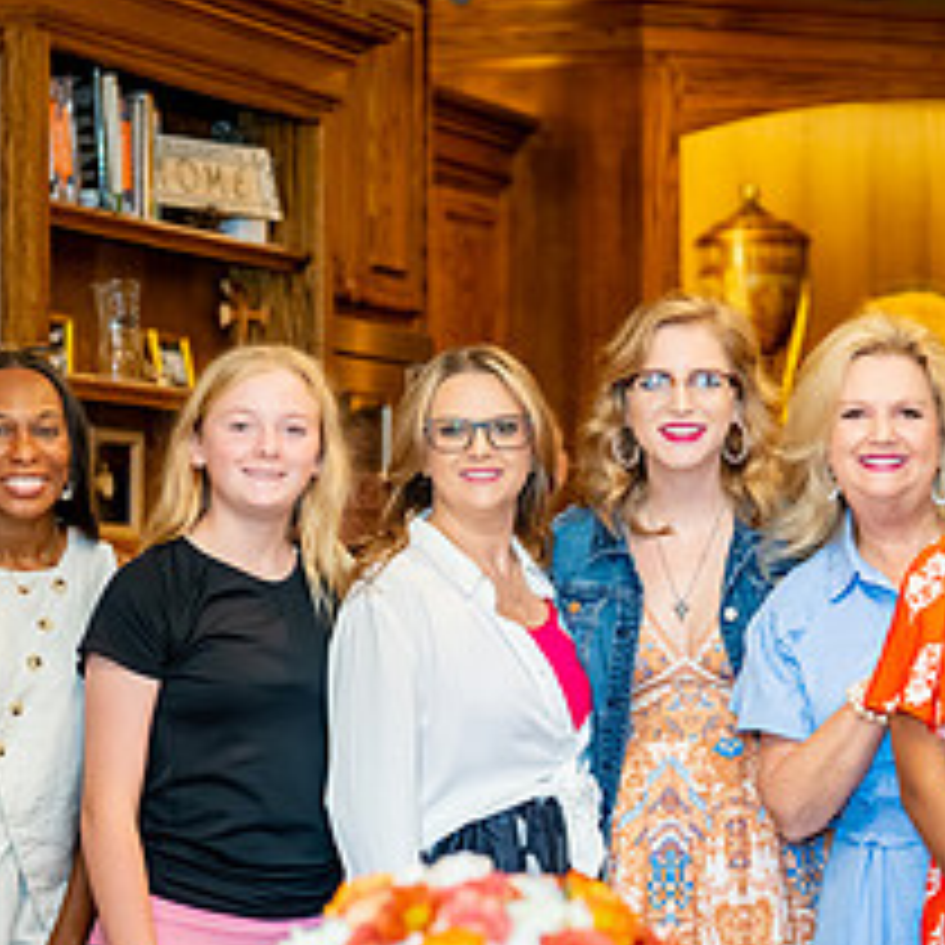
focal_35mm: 125
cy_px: 625
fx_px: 3861
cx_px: 641
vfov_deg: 13.9
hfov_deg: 13.9
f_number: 1.8
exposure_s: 1/400
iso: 2000
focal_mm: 50
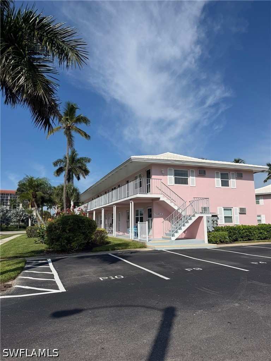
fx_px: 251
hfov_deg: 56.8
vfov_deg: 71.6
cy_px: 180
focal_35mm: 24
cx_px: 136
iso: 80
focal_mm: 6.76
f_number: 1.78
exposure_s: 1/9091
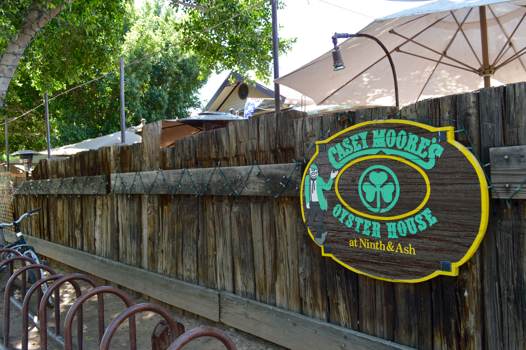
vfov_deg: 43.5
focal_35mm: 30
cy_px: 175
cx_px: 263
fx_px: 438
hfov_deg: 62.0
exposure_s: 1/125
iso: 280
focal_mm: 20
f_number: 5.6
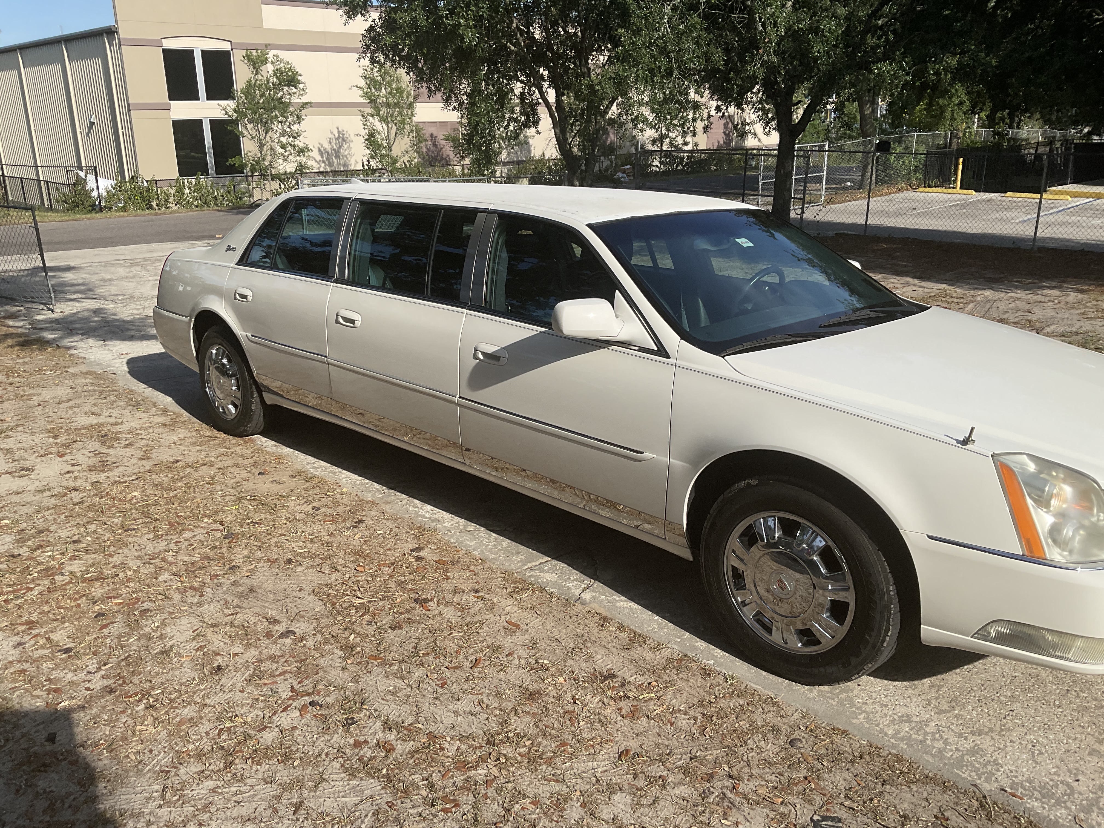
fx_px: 925
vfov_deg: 48.2
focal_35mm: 29
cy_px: 414
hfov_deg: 61.7
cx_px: 552
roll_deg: +0.5
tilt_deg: -16.8
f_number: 1.8
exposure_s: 1/2058
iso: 16
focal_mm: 3
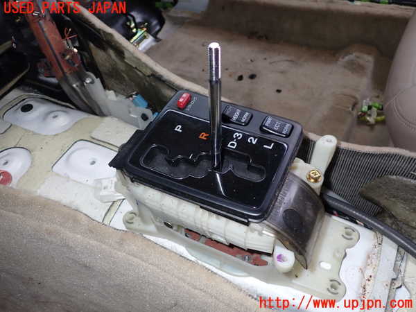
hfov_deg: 60.0
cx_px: 208
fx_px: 361
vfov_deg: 46.8
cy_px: 156
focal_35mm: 30
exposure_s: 1/30
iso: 200
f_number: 6.3
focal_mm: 5.4
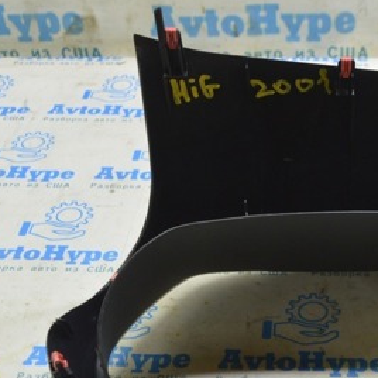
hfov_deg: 25.3
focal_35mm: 67
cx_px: 295
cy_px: 283
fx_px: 828
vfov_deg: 25.4
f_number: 5.6
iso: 400
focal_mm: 22
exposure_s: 1/20
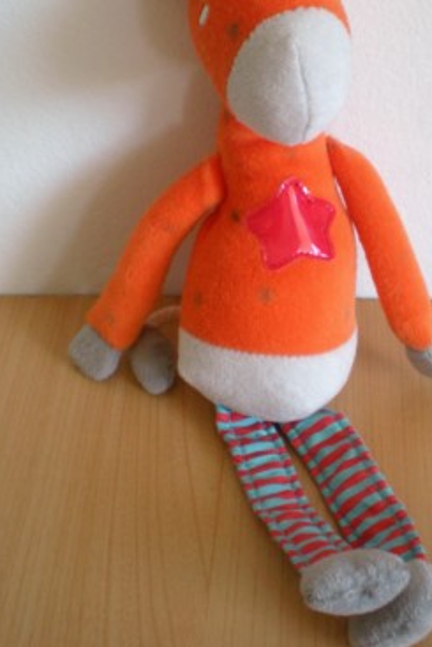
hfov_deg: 24.1
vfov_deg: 35.5
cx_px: 272
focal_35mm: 56
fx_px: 1007
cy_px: 261
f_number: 3.1
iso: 200
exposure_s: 1/40.7
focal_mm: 6.3
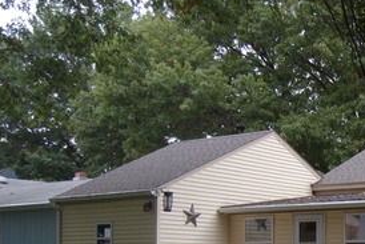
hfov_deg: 28.5
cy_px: 240
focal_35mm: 63
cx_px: 416
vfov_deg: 20.9
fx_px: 639
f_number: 3.5
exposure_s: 1/200
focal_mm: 18
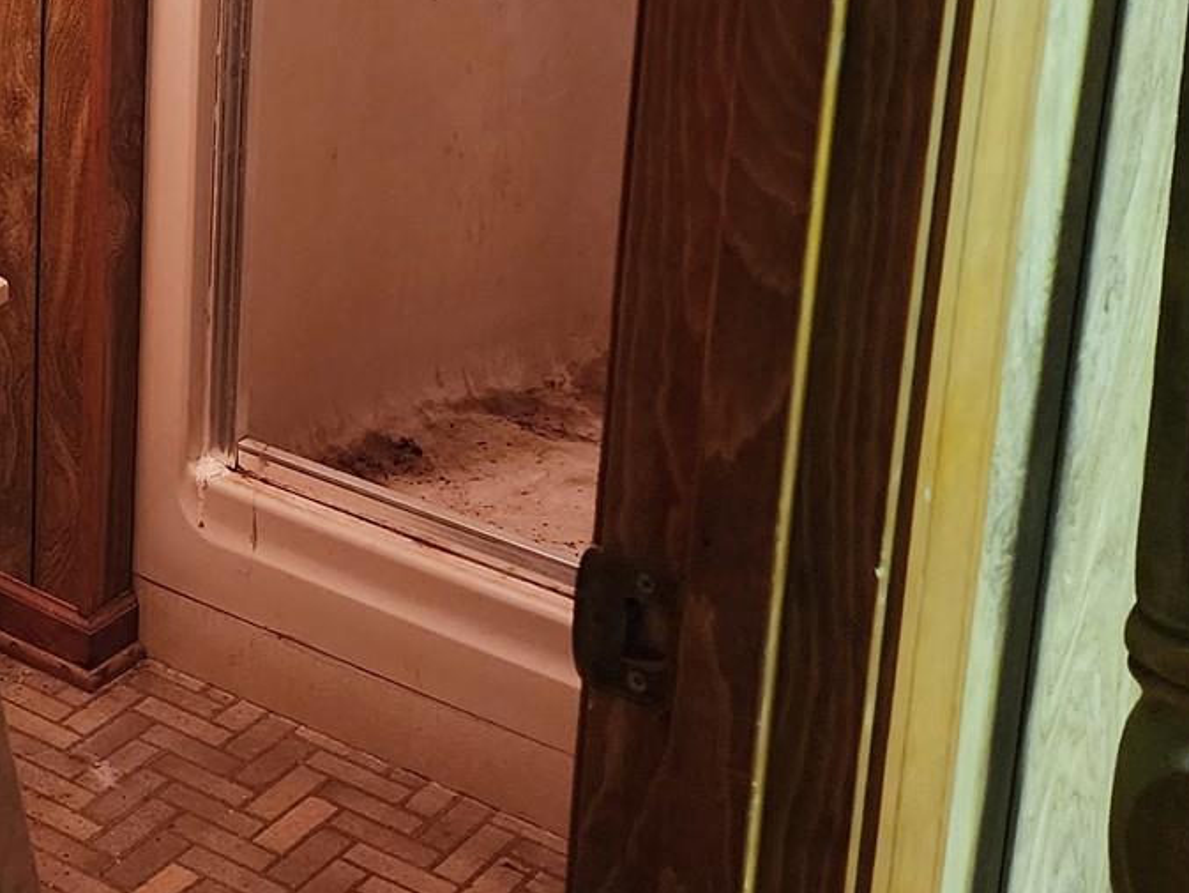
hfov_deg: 25.6
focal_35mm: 70
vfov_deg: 20.4
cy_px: 18
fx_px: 2405
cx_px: -143
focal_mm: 6.4
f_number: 1.8
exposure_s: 1/40
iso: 640
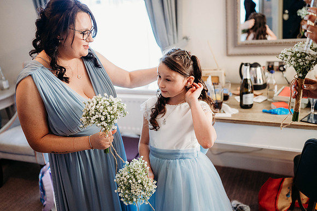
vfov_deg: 37.8
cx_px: 158
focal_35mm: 35
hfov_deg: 54.5
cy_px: 106
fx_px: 308
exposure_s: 1/200
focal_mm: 35
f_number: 2
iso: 1400
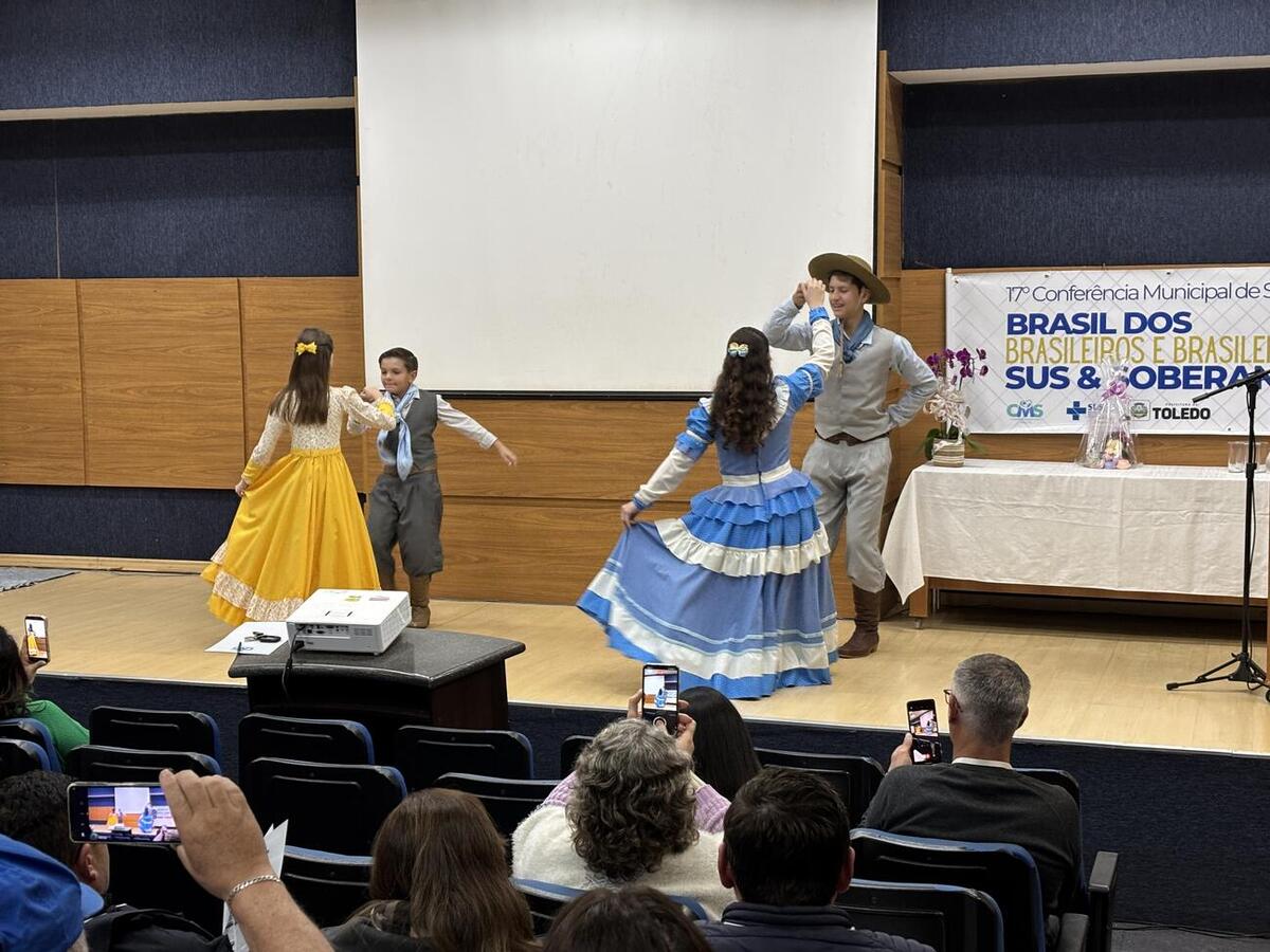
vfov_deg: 28.0
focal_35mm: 52
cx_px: 635
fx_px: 1908
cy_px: 476
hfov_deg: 36.8
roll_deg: +0.3
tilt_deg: -5.1
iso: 125
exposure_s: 1/60
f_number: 1.6
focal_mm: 5.96
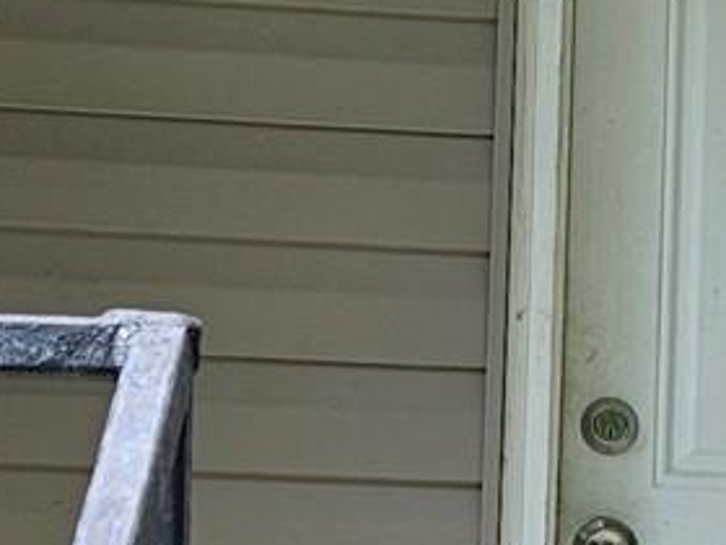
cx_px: 1063
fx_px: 3523
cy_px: 522
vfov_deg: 8.8
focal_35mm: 168
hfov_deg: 11.3
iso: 32
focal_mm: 5.4
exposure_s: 1/120
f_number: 1.8
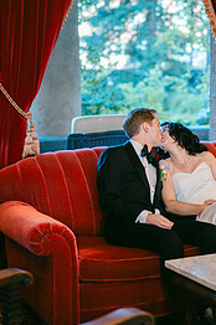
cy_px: 143
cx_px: 164
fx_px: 776
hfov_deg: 15.8
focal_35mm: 86
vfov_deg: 23.7
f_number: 1.8
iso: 320
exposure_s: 1/125
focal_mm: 50
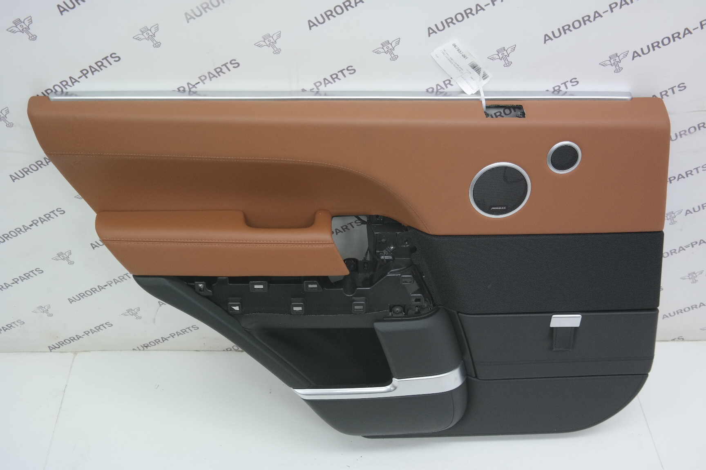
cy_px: 235
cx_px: 353
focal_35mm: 41
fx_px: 804
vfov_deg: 32.6
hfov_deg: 47.4
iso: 400
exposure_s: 1/50
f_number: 4
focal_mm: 27
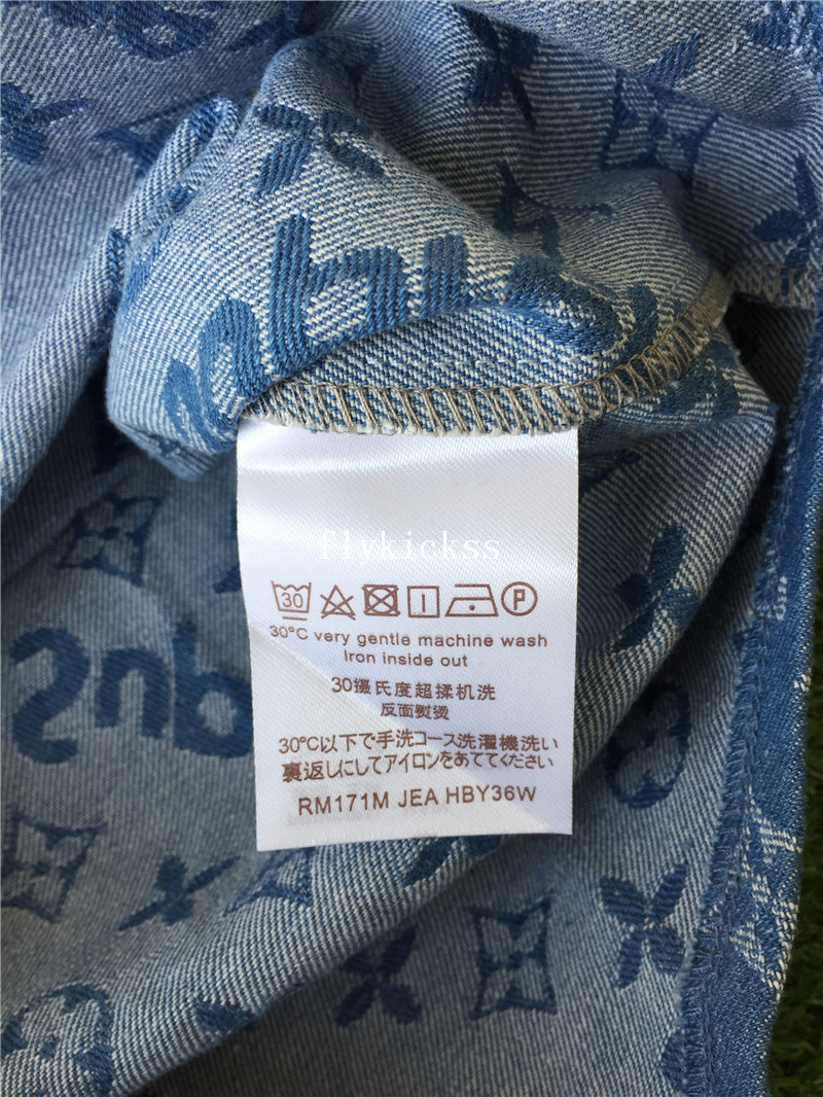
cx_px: 412
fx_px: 919
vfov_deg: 61.6
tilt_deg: -82.8
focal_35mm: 29
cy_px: 548
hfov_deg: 48.2
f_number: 2.2
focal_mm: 4.15
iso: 32
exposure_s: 1/100
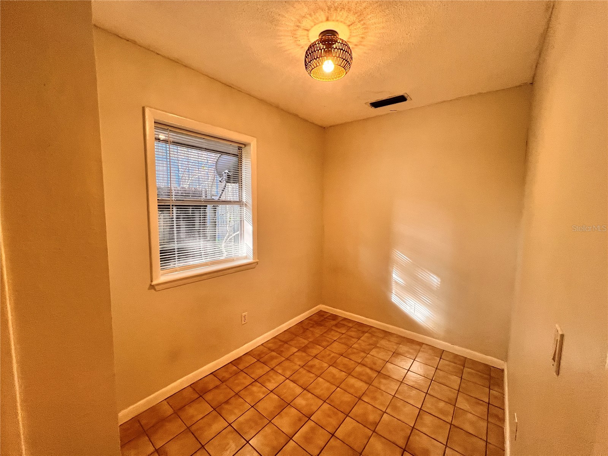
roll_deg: -0.8
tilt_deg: -6.0
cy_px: 228
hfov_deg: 106.2
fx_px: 228
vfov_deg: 89.9
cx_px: 304
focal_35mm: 13
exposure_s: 1/60
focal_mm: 1.57
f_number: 1.8
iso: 200
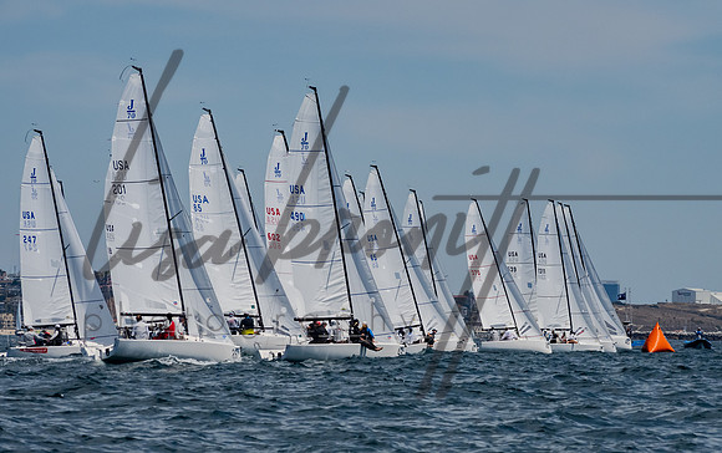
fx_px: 5545
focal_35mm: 281
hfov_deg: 7.4
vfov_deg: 4.7
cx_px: 391
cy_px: 261
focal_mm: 170
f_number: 14
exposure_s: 1/1600
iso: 640
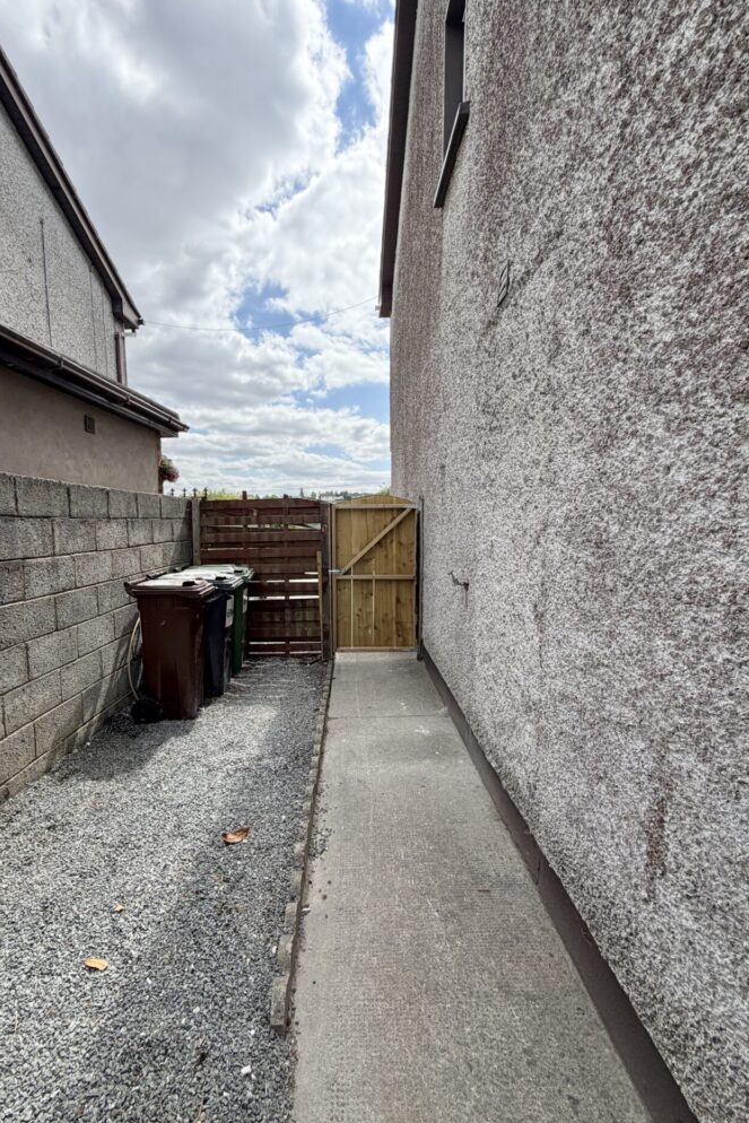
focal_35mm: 15
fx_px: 468
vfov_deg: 100.4
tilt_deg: -6.6
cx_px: 326
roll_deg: +0.7
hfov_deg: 77.0
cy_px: 574
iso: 25
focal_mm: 2.22
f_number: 2.2
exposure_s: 1/985
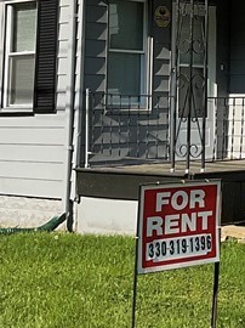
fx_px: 1040
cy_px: 12
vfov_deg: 17.5
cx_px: 300
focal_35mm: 110
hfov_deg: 13.1
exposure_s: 1/2141
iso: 16
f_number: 1.8
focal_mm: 3
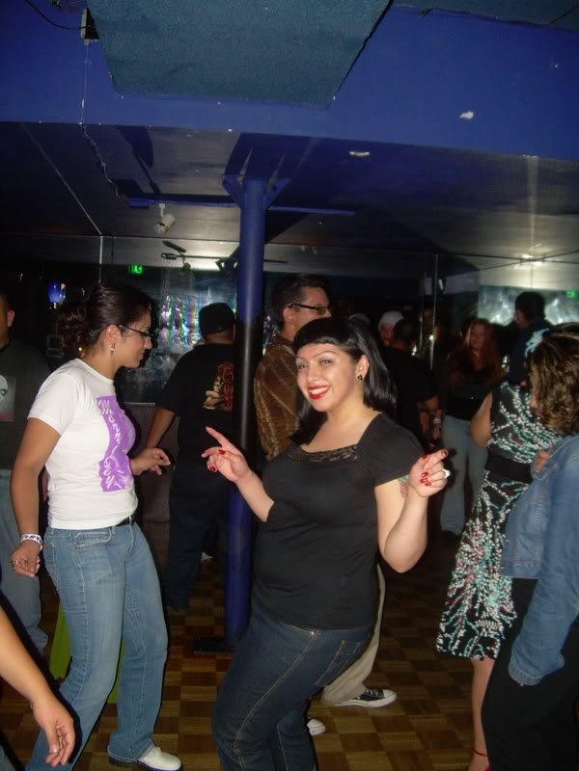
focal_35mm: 38
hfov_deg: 37.7
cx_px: 290
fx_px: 847
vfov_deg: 49.0
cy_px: 386
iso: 200
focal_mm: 6.3
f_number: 2.8
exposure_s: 1/60
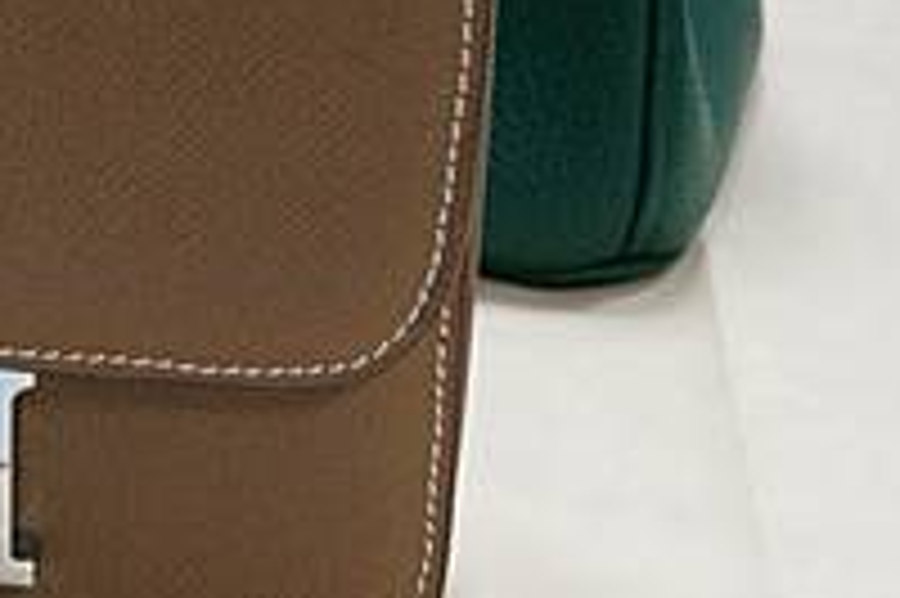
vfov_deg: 10.1
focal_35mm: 135
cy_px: 441
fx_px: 3372
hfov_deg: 14.8
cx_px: -144
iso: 1600
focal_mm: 28
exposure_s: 1/80
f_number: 5
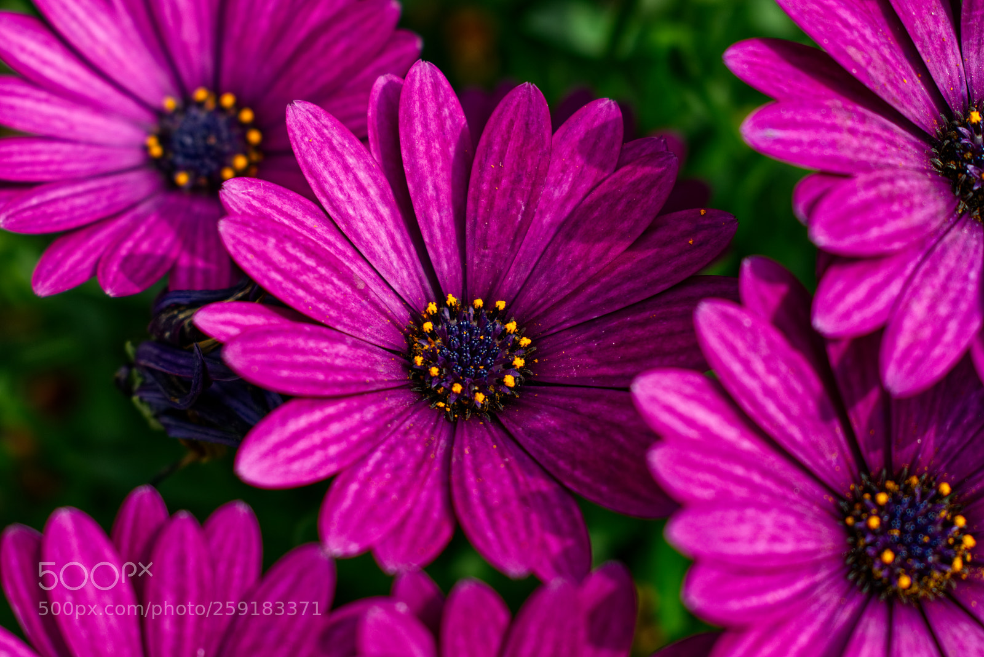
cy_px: 328
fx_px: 1846
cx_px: 492
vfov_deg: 20.2
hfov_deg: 29.9
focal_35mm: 68
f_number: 5.6
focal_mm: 45
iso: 100
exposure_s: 1/125
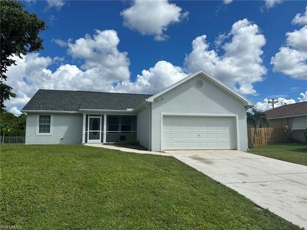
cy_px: 115
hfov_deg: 71.6
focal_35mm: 24
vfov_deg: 56.8
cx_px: 154
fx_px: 213
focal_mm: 6.86
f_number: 1.78
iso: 80
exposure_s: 1/8929
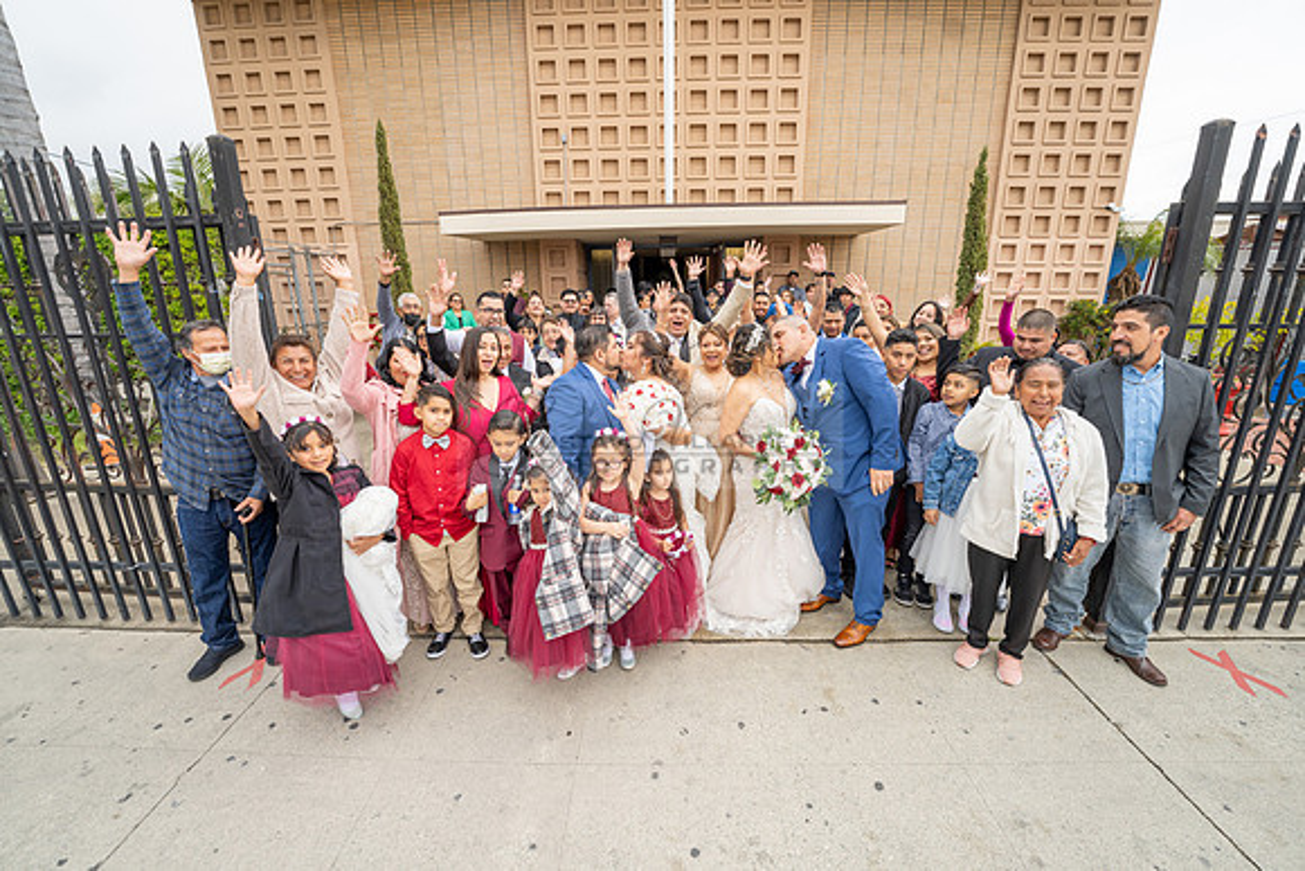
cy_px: 436
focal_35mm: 14
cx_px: 652
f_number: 4.5
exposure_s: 1/125
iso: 200
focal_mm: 14
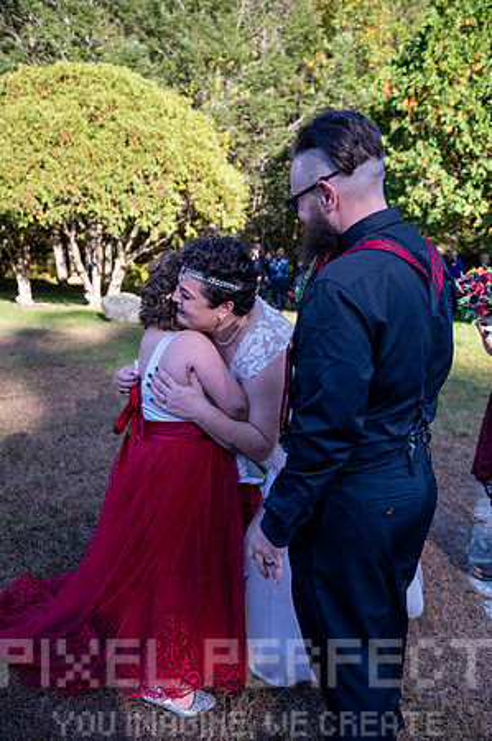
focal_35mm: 28
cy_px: 370
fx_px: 575
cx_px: 246
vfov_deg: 65.5
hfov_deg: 46.3
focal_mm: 28
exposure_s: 1/8000
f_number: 4
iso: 5000
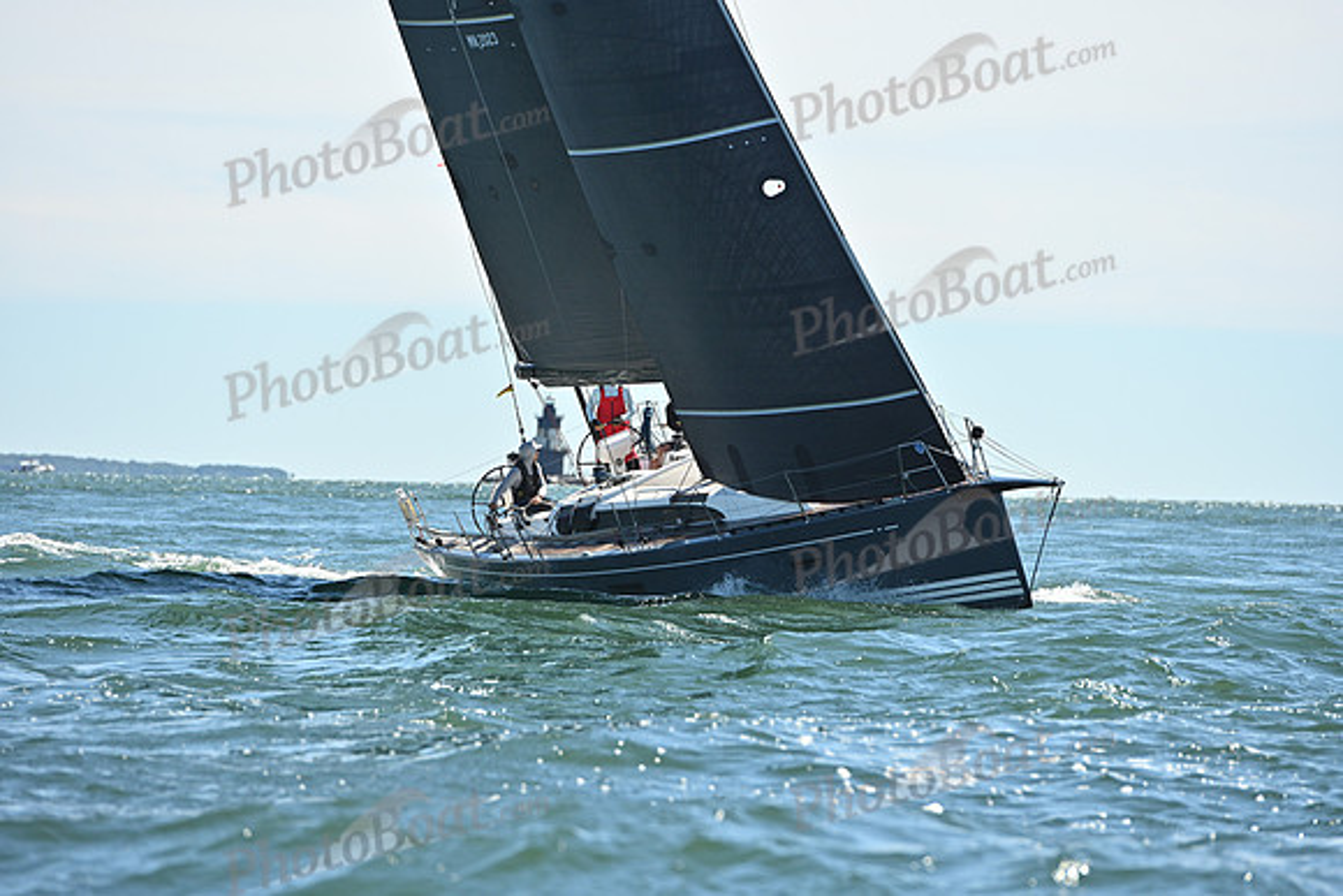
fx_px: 7463
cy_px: 448
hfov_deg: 10.3
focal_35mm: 200
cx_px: 672
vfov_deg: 6.9
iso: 320
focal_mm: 200
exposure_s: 1/2500
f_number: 5.6
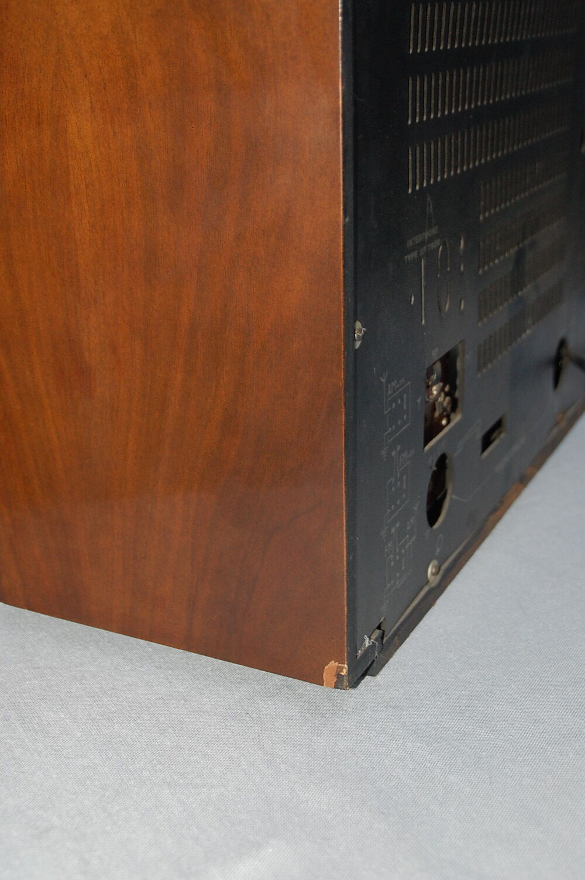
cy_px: 440
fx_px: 1172
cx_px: 292
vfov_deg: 41.1
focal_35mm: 48
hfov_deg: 28.0
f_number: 4.2
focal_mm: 32
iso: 800
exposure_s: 1/60
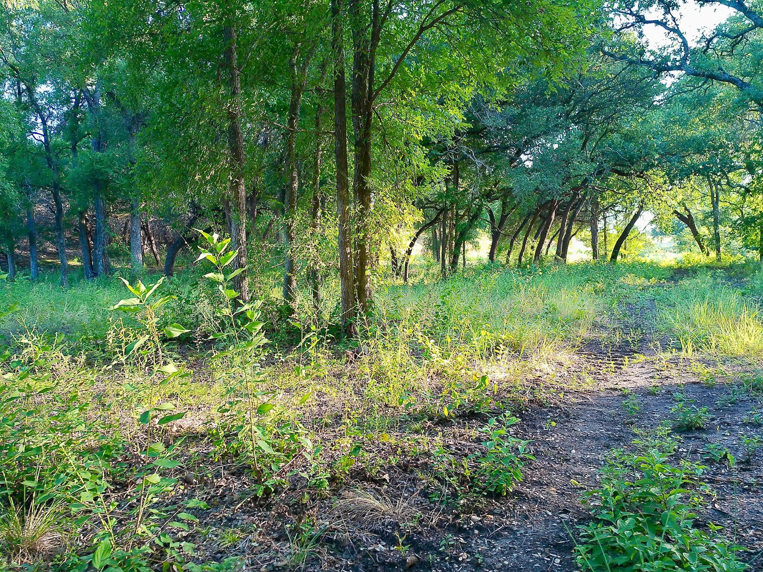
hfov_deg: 67.3
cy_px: 286
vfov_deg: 53.1
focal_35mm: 26
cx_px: 382
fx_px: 573
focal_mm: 6.8
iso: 100
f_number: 2
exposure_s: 1/79
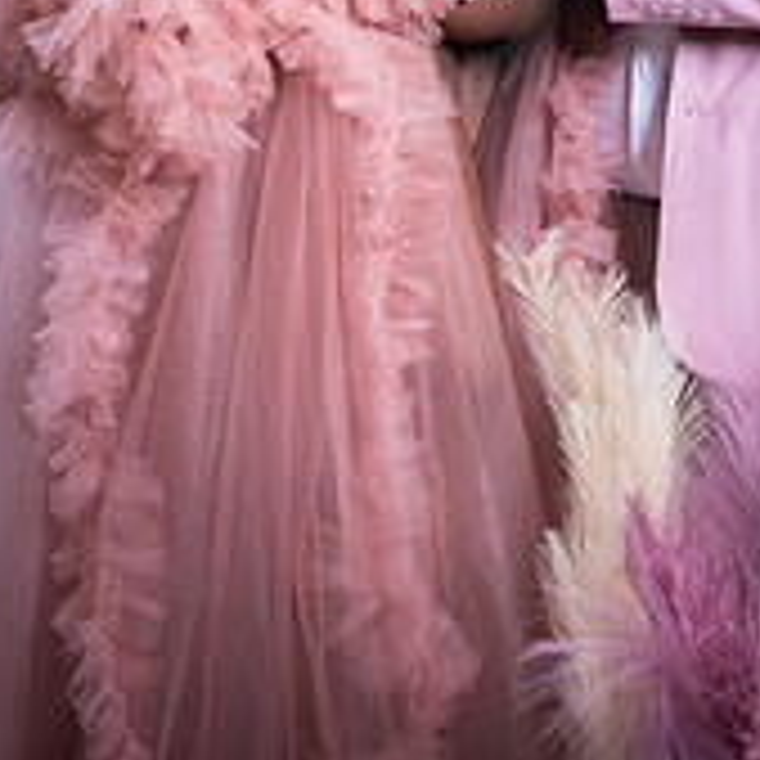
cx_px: 472
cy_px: -22
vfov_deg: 21.1
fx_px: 1962
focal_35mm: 79
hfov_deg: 21.9
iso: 200
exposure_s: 1/250
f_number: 4
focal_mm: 35
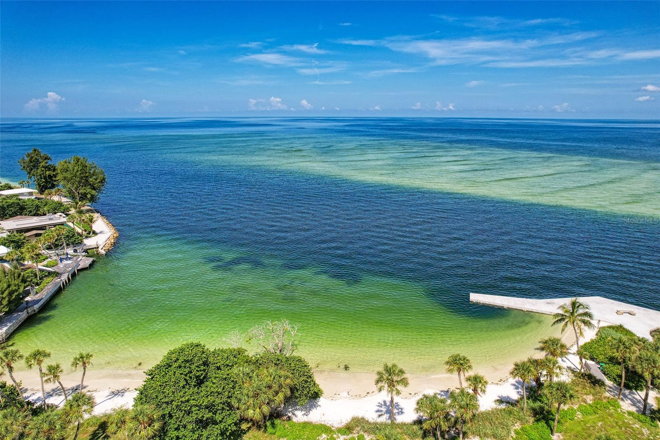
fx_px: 403
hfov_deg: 78.6
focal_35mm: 22
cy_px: 220
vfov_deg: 57.2
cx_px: 330
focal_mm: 8.4
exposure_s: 1/3200
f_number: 2.8
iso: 100
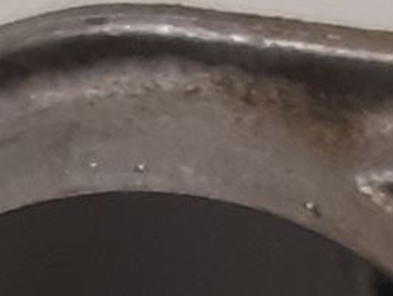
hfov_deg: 9.9
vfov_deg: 6.9
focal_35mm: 200
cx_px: 225
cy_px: 807
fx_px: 2273
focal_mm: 3.93
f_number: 1.7
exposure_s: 1/50
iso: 125
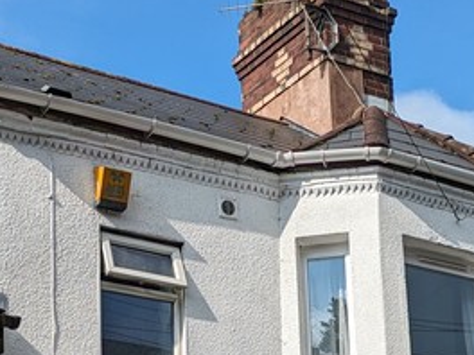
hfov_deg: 20.2
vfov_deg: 14.2
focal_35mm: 97
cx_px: 257
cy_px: 535
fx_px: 1328
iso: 47
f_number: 1.89
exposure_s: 1/3559
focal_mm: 5.43
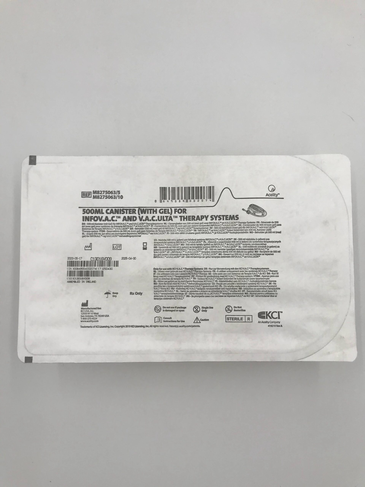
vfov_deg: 63.4
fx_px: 394
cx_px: 182
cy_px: 244
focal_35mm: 28
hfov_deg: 49.7
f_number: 1.8
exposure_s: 1/367
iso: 20
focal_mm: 3.99
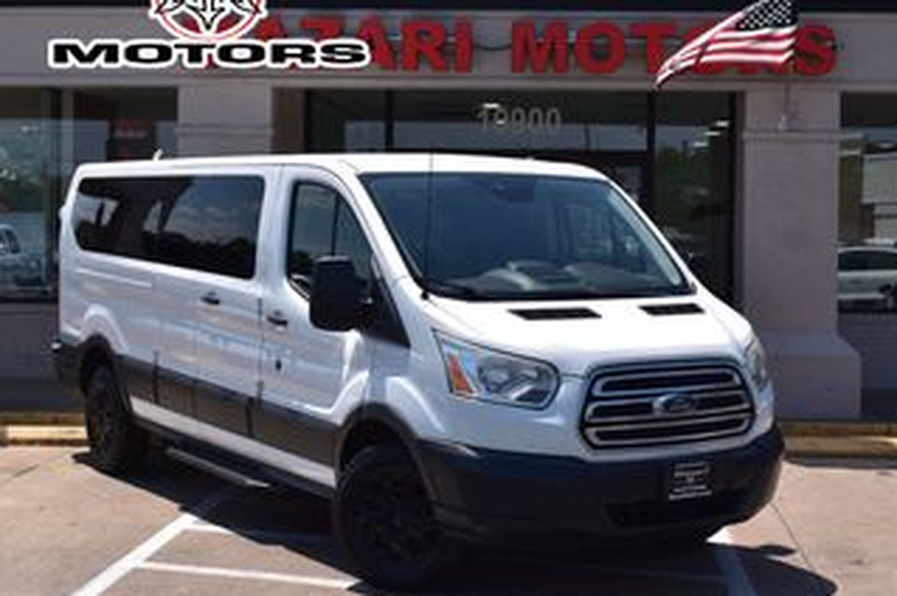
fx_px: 1593
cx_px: 557
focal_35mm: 64
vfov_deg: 21.2
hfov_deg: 31.3
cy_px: 267
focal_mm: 34
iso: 250
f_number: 11
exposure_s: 1/500
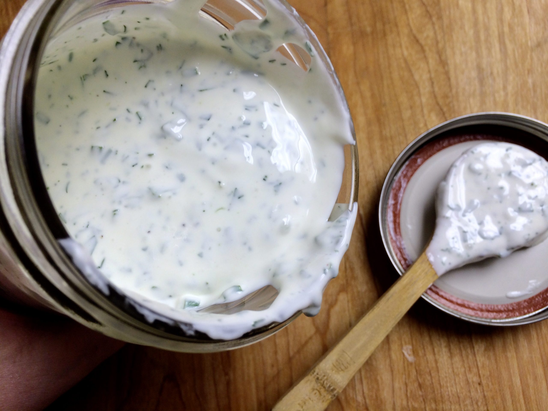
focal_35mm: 30
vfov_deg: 46.8
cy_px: 206
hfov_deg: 60.0
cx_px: 274
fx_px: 475
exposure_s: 1/60
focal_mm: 4.12
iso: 40
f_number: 2.2
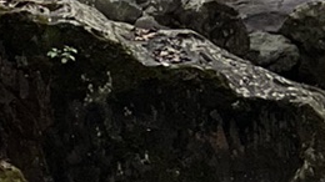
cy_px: 428
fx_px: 5565
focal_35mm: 646
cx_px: 696
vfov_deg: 1.9
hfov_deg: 3.3
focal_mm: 9
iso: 32
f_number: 2.8
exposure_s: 1/405
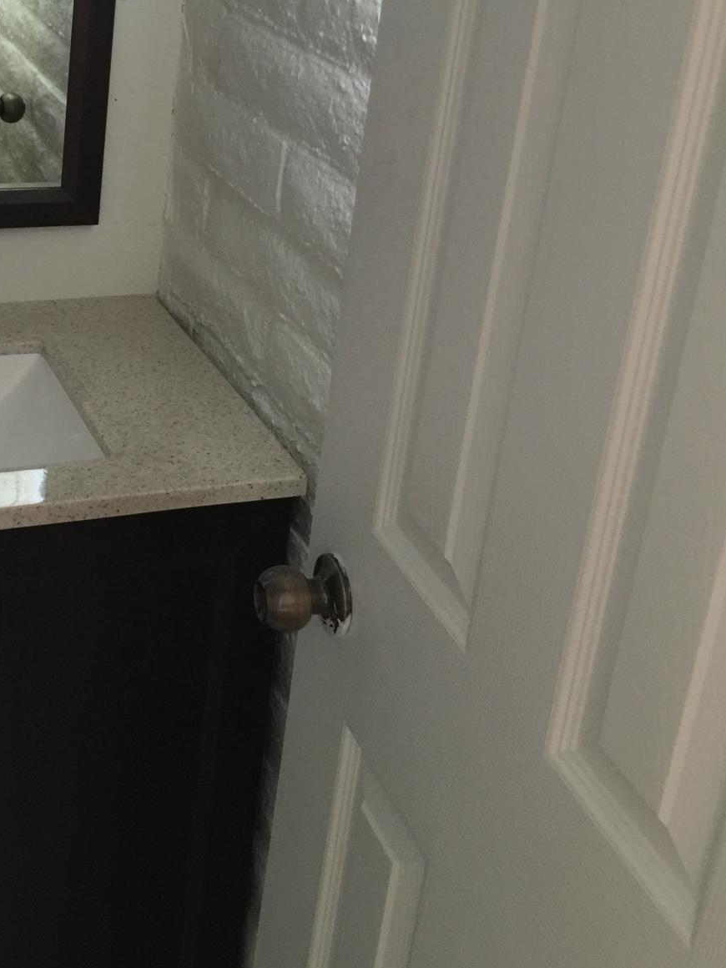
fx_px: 1398
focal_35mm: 50
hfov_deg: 28.3
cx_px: 109
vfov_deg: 36.7
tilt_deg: -16.5
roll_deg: -4.1
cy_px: 179
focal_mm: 4.15
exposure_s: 1/10
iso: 125
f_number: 2.2
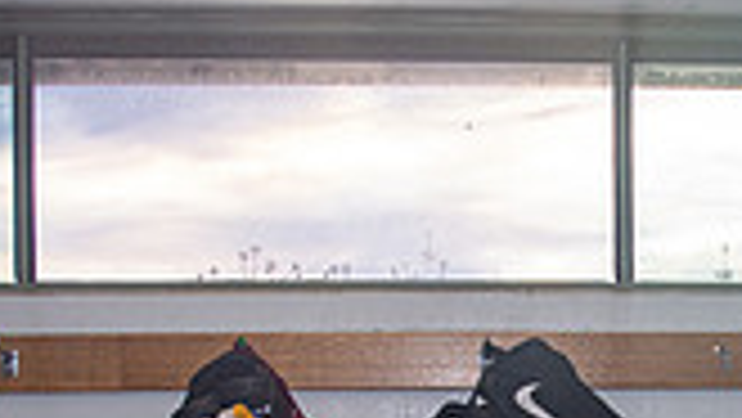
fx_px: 1909
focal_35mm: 97
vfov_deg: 12.0
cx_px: 720
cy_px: 595
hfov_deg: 21.3
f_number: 2.8
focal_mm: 16
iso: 400
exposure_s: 1/250
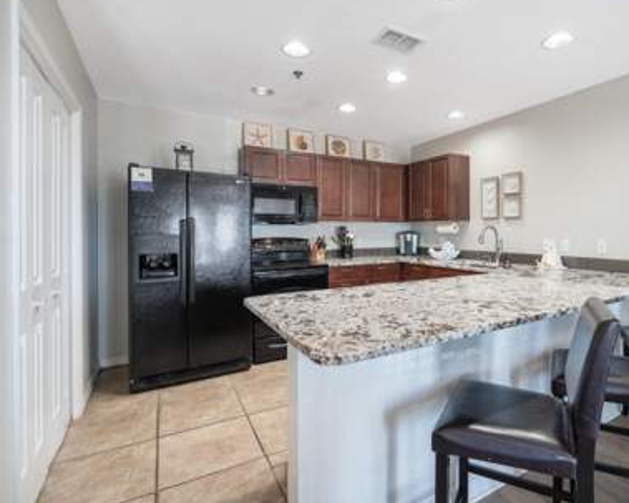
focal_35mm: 19
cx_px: 382
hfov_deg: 82.2
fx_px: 354
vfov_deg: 70.8
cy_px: 242
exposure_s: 1/30
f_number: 4
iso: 640
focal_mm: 16
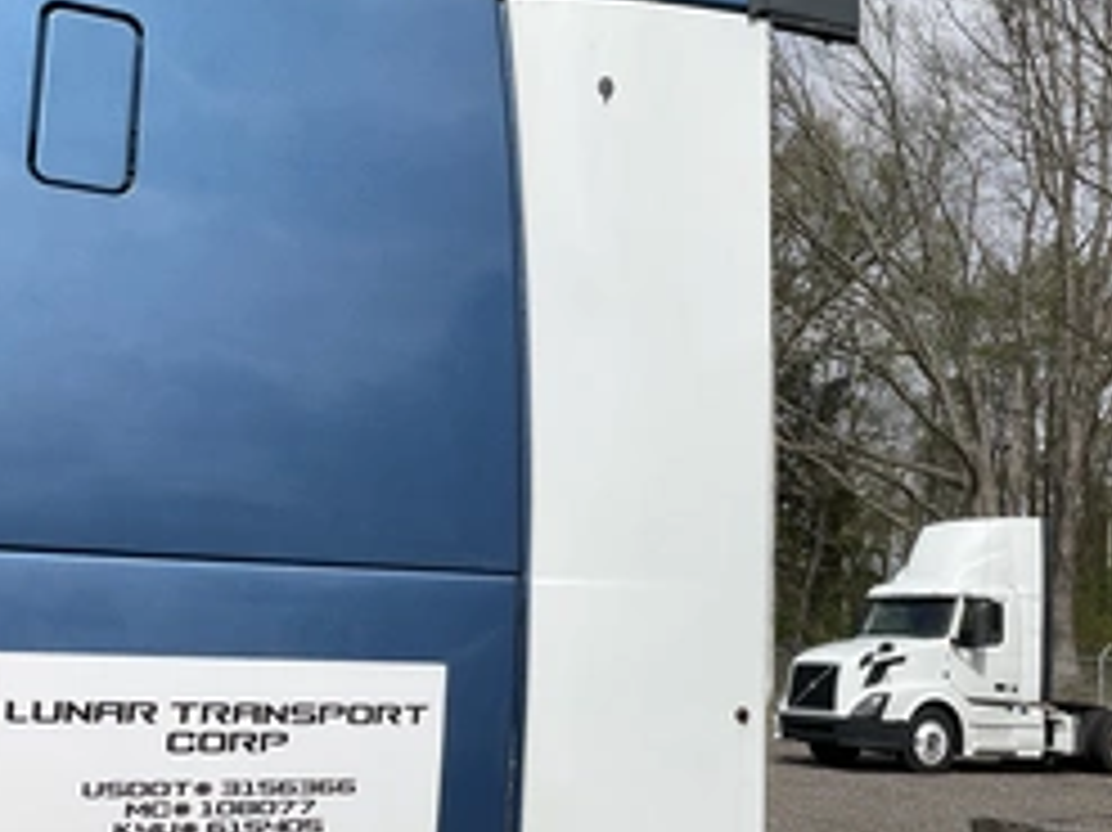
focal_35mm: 47
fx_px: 1509
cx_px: 702
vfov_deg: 30.8
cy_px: 472
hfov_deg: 40.1
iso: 25
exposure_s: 1/4405
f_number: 1.8
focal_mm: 3
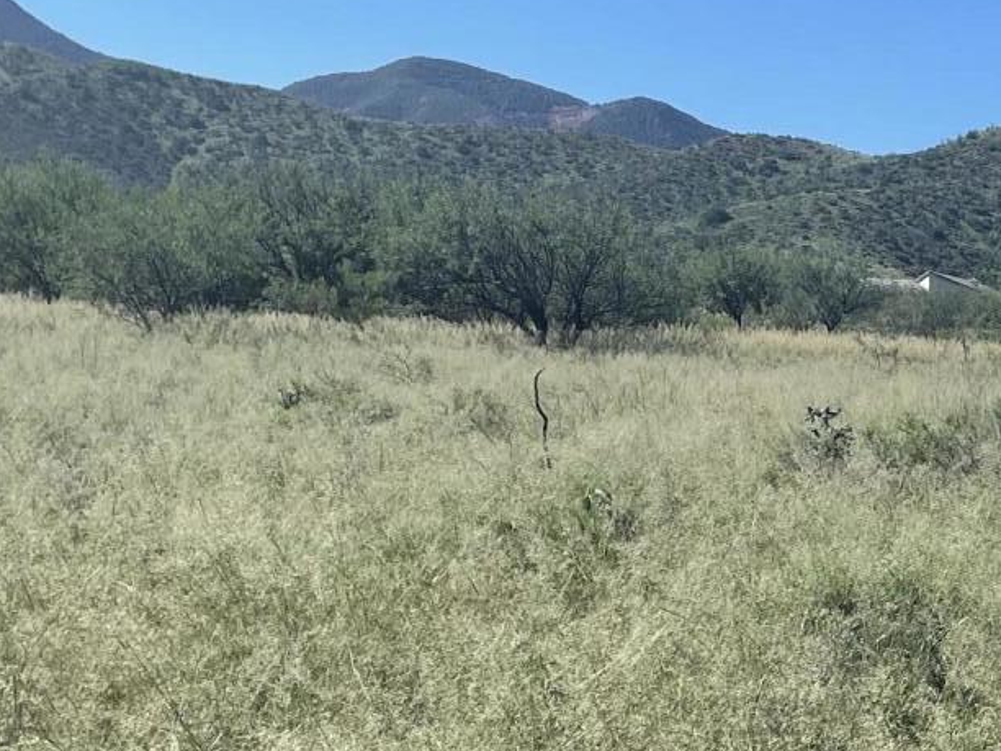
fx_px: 2458
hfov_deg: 22.1
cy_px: 576
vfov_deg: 17.3
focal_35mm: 85
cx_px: 1027
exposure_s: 1/3205
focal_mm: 4.2
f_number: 1.6
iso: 32
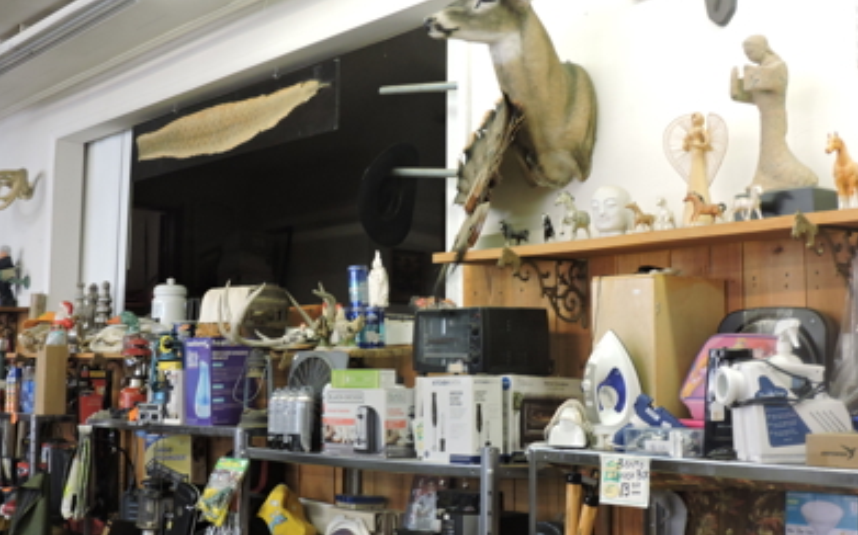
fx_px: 1192
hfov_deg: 39.6
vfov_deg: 25.3
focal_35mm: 51
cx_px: 437
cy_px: 252
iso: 400
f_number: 3.5
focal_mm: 8.4
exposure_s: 1/25
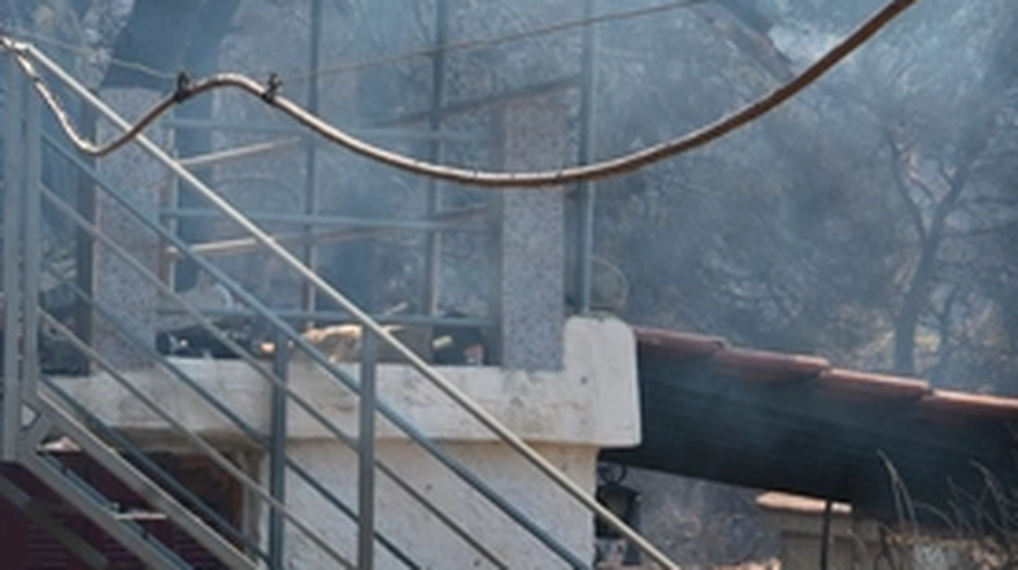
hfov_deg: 12.1
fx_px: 4746
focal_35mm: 176
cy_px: 139
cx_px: 81
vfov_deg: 6.9
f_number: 9
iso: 500
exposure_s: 1/400
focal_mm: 71
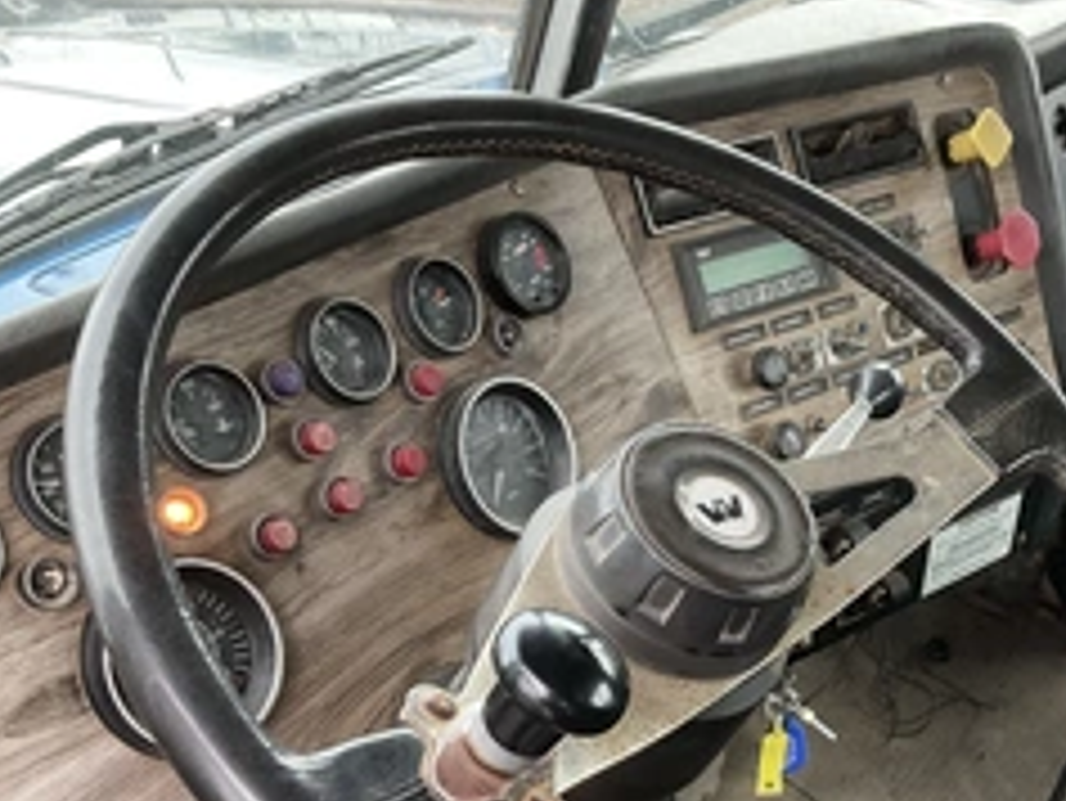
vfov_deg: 29.1
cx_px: 769
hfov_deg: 38.1
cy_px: 630
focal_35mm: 49
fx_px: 1510
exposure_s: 1/69
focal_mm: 3
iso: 64
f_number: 1.8
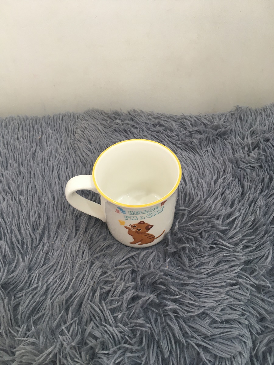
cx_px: 137
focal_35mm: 29
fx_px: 306
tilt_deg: -50.4
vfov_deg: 61.7
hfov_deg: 48.2
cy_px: 182
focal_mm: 4.15
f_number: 2.2
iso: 80
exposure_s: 1/33
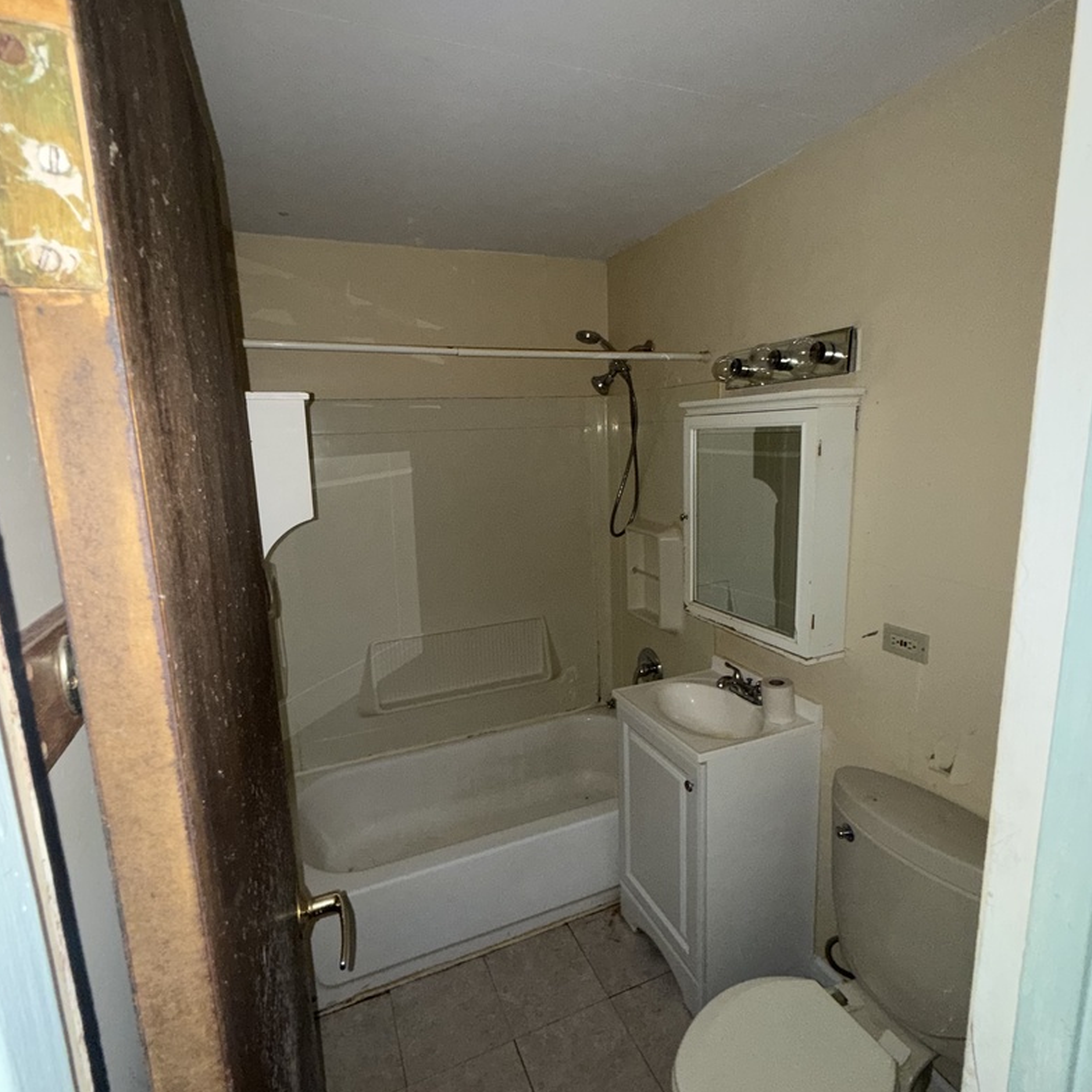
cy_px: 539
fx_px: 607
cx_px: 532
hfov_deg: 84.0
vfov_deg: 84.0
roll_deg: +1.9
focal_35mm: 17
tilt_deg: -10.4
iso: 200
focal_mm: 2.22
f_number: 2.2
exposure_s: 1/34
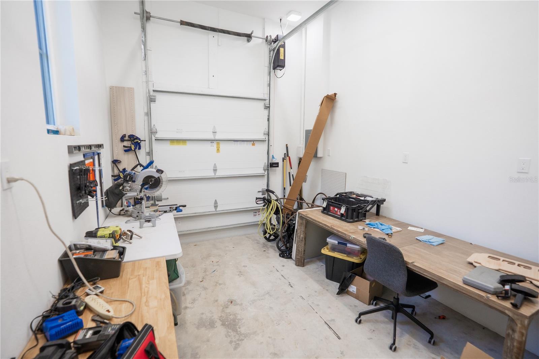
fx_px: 239
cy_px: 180
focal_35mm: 16
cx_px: 270
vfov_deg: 73.7
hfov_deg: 96.7
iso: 500
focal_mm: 16
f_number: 4
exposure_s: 1/160
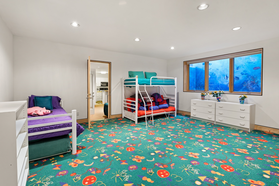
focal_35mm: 17
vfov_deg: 70.5
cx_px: 140
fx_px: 132
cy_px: 93
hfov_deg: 93.3
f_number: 7.1
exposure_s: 1
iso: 500
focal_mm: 17
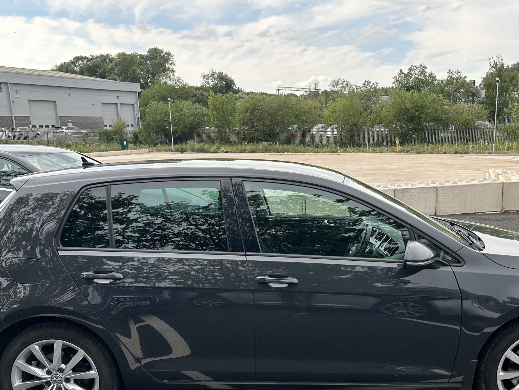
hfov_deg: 51.2
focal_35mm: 36
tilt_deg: -13.7
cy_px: 258
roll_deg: +1.6
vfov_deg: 39.2
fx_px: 540
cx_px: 293
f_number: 1.5
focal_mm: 5.7
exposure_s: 1/846
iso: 50
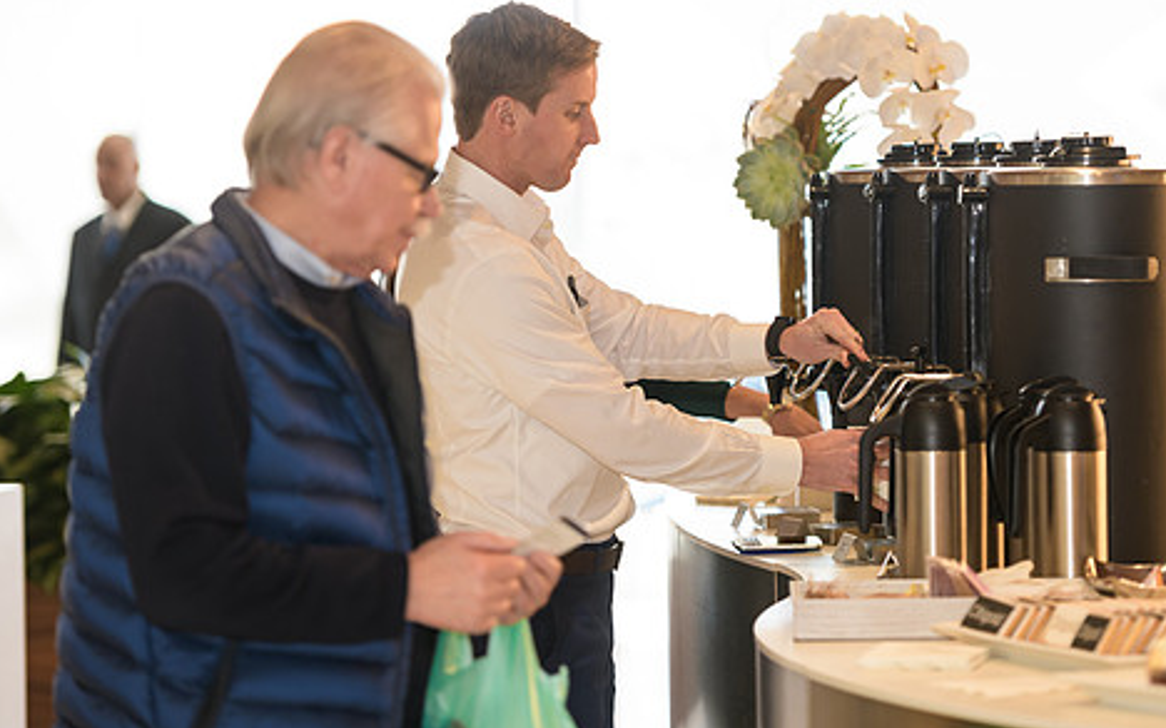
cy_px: 300
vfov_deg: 8.3
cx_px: 695
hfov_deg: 13.2
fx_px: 5018
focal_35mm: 158
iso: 400
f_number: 3.2
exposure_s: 1/125
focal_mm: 125
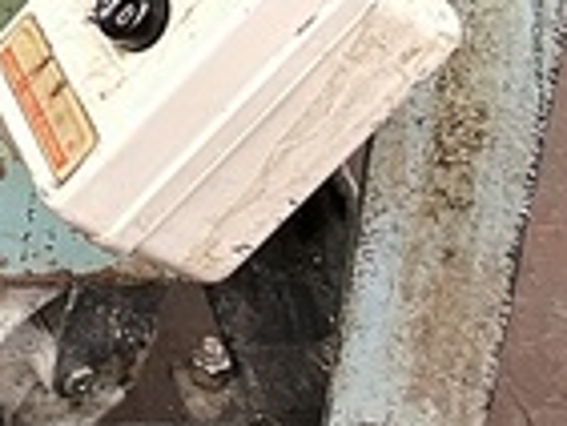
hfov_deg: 15.0
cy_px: -466
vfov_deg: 11.2
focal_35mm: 118
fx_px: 1934
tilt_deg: -24.1
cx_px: -378
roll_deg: +1.2
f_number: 1.5
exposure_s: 1/30
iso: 640
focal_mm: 5.7
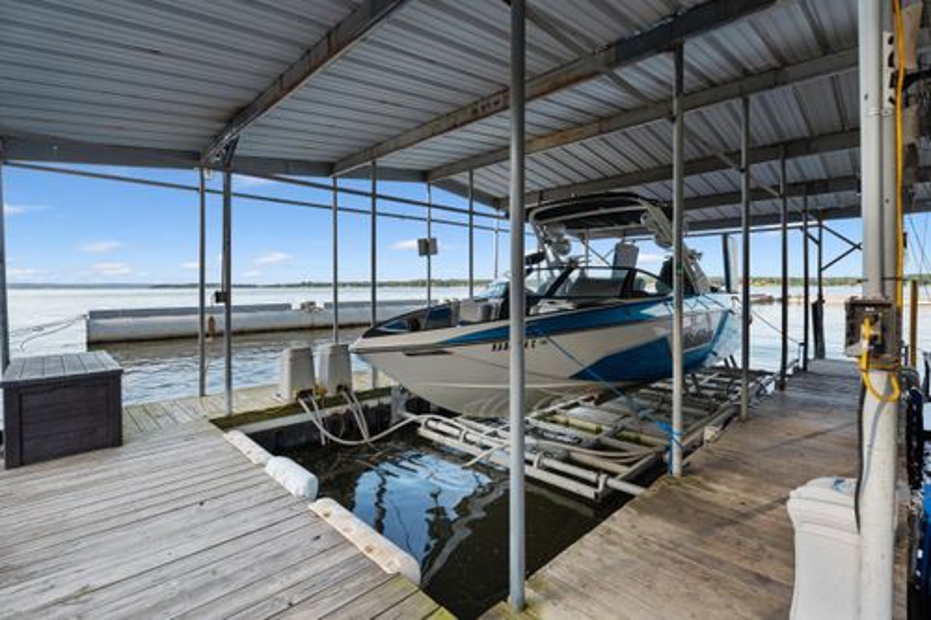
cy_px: 310
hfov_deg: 94.7
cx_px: 466
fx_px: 429
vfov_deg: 71.7
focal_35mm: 17
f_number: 8
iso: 160
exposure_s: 1/25
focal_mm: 16.6
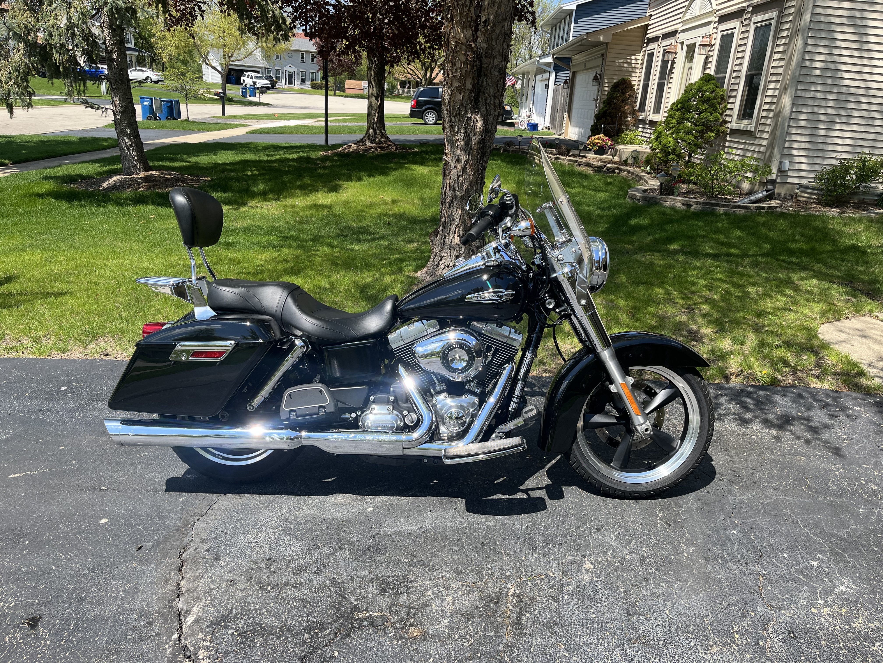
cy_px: 332
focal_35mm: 26
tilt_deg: -18.7
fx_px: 663
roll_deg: -3.4
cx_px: 442
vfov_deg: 53.1
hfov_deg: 67.3
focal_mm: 5.1
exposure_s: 1/1647
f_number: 1.6
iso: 50
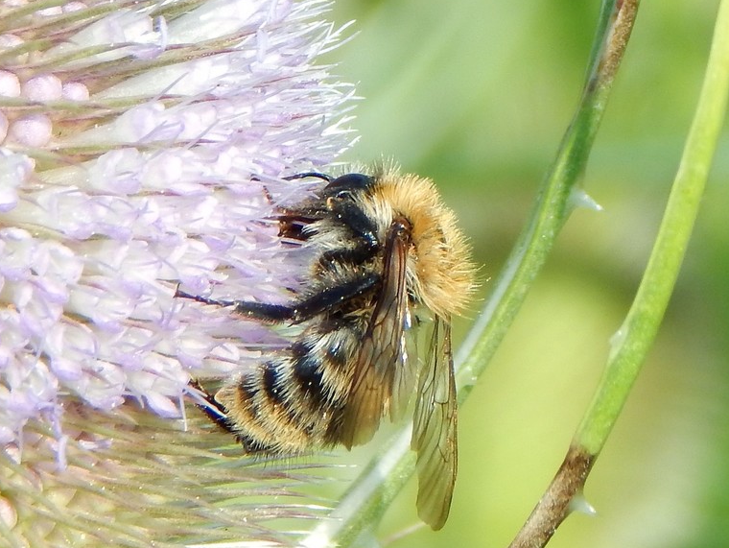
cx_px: 394
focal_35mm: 260
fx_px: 5479
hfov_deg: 7.6
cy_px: 296
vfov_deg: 5.7
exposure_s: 1/250
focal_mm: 41.7
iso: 125
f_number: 5.6
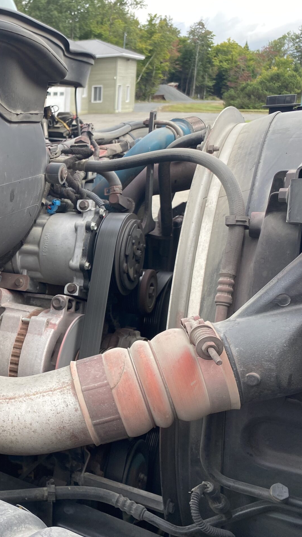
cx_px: -29
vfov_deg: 52.8
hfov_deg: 28.4
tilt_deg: -12.8
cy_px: 268
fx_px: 541
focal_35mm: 38
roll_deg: +2.6
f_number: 1.8
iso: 32
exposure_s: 1/345
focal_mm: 4.25
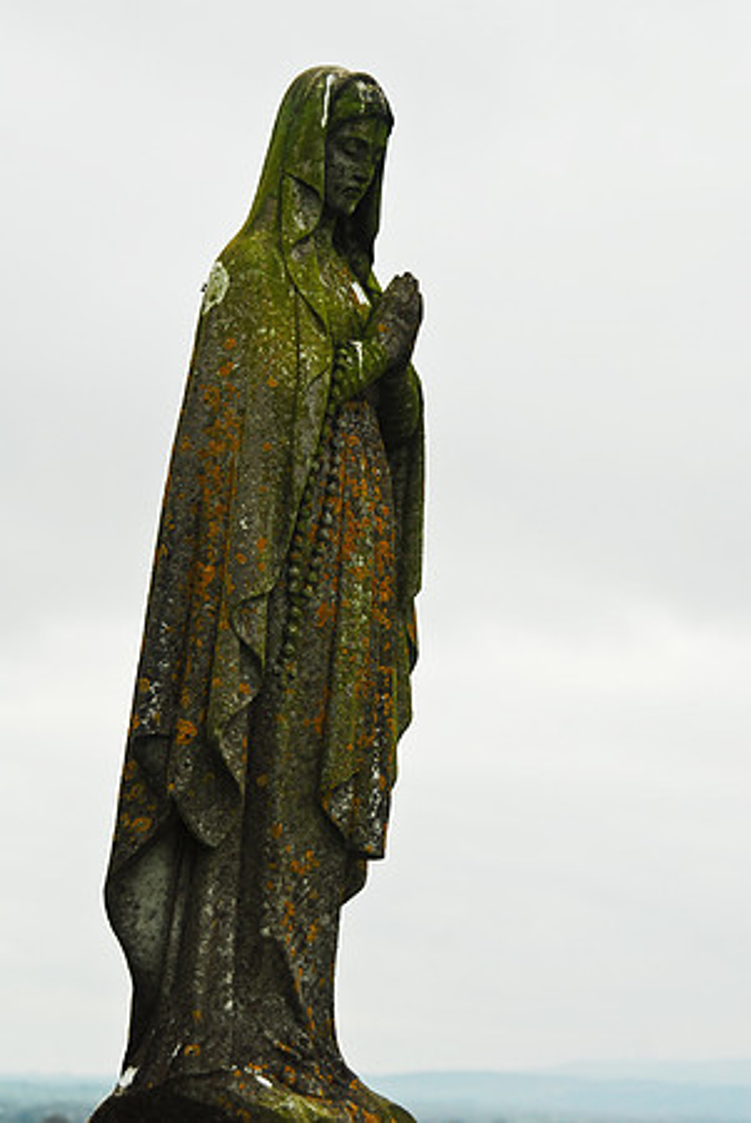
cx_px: 376
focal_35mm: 120
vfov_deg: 17.0
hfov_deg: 11.4
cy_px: 562
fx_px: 3746
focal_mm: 80
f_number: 6.3
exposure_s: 1/60
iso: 100
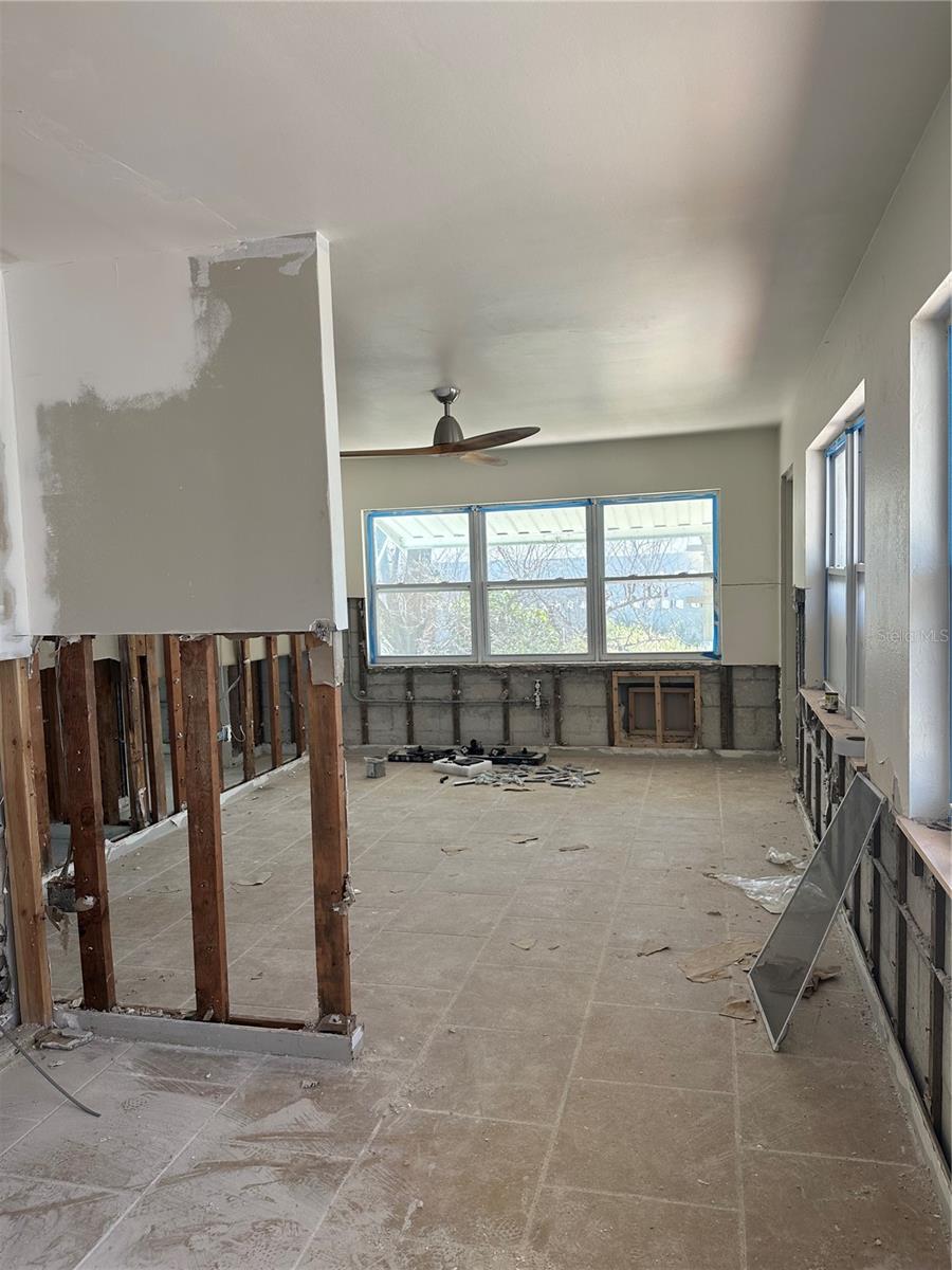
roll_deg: +0.6
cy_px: 635
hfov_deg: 56.8
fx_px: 880
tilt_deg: -4.2
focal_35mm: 24
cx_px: 476
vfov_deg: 71.6
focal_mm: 6.86
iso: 80
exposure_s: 1/373
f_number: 1.78
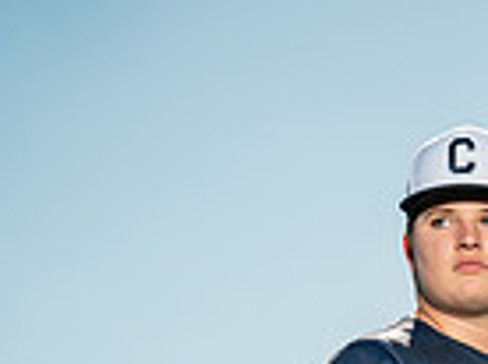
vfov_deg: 10.0
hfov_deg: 14.4
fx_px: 1900
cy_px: 785
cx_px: 481
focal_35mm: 135
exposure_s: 1/250
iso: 100
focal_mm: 43
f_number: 4.5
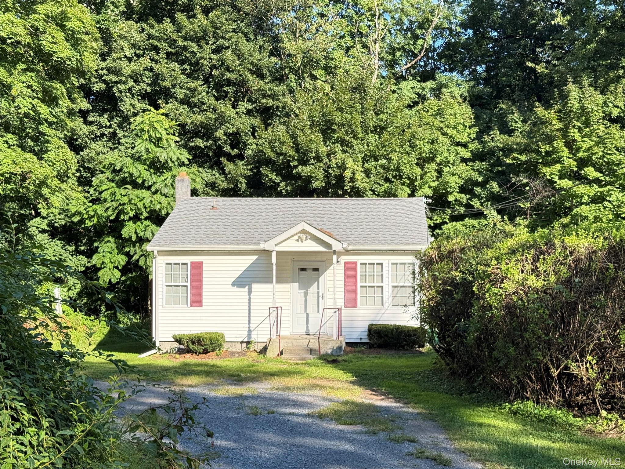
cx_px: 312
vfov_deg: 30.3
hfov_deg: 39.7
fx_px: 867
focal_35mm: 48
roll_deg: -0.6
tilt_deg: +4.0
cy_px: 234
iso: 80
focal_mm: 6.76
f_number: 1.78
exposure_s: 1/1307
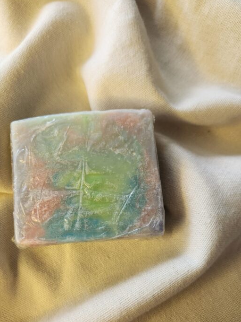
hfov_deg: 51.2
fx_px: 251
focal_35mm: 27
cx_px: 103
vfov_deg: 65.0
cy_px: 184
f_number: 1.8
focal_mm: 5.4
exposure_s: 1/120
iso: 200
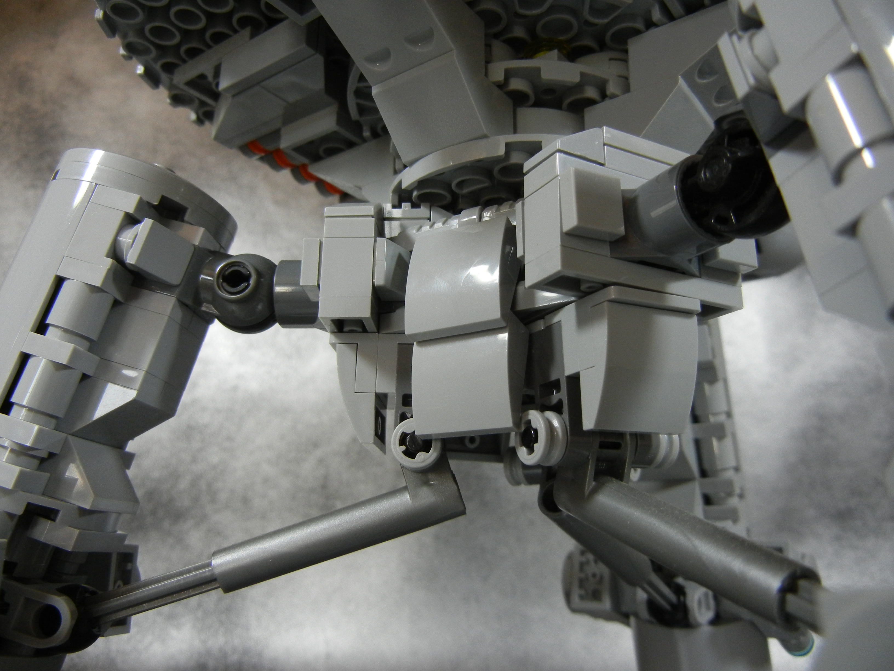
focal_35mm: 30
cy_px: 336
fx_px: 775
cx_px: 447
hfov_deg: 60.0
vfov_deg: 46.8
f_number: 3.5
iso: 400
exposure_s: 1/102
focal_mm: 5.4
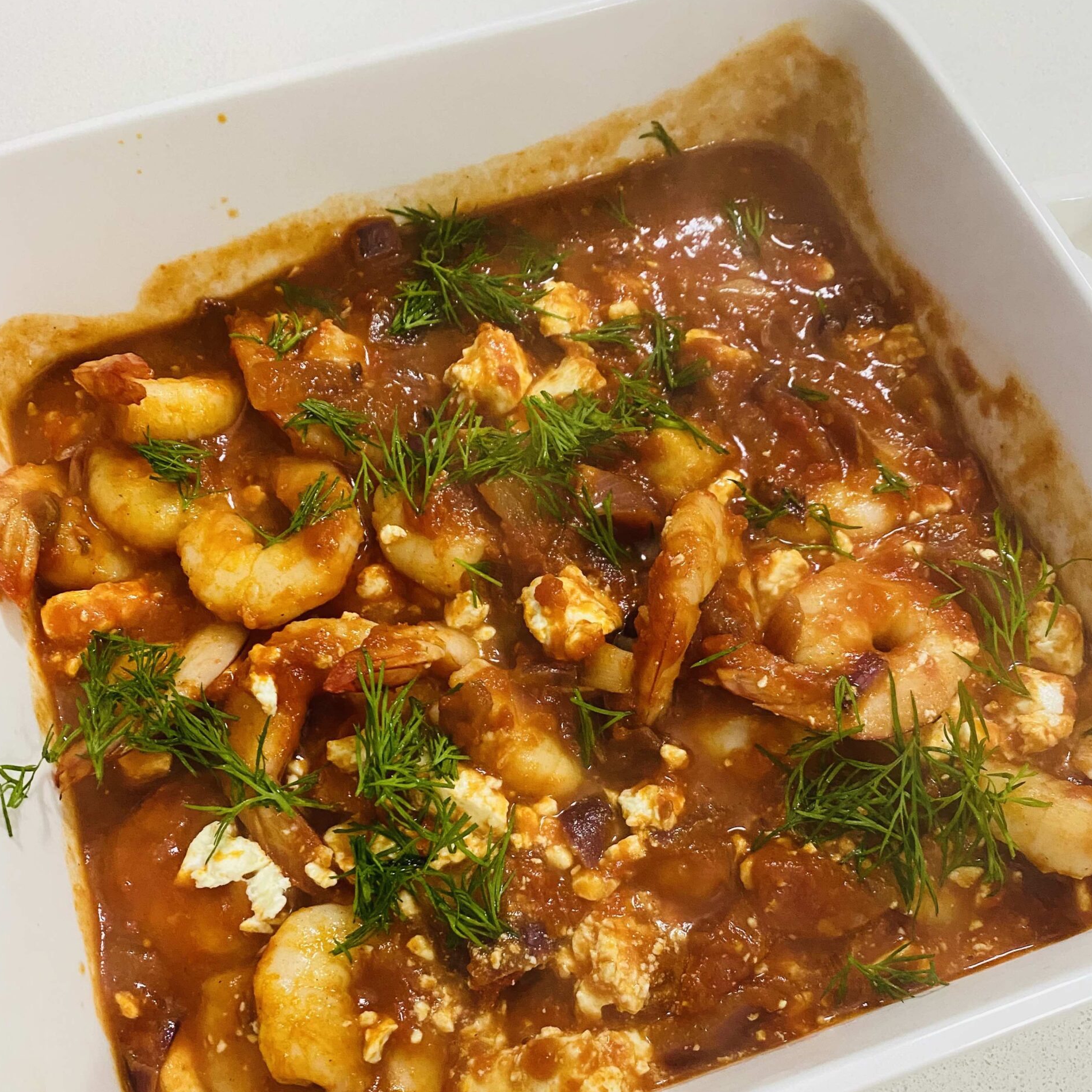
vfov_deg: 51.6
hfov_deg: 52.5
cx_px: 545
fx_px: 1106
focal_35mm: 31
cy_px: 723
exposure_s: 1/50
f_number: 1.8
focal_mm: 4.25
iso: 400
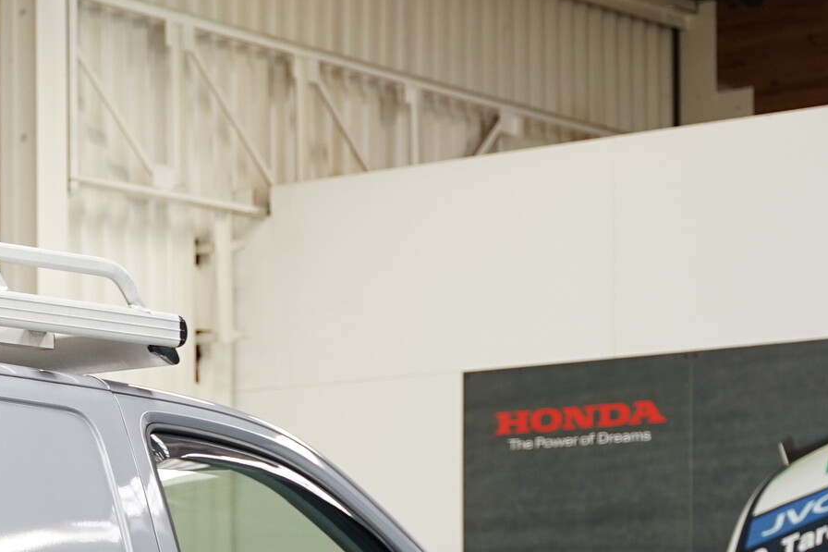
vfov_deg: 9.8
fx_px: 3135
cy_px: 781
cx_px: -498
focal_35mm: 136
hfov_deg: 13.9
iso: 250
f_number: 2.8
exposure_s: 1/60
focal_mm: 40.7
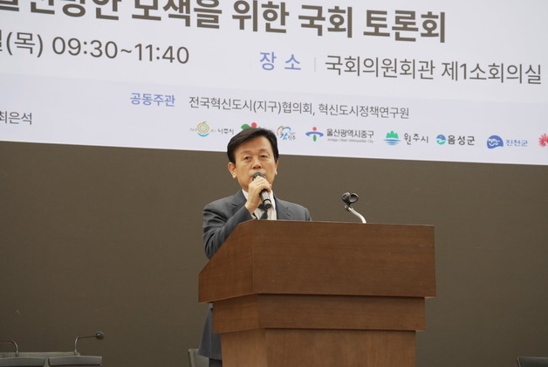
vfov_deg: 13.6
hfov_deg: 20.2
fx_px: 1539
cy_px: 184
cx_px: 274
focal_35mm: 101
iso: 4000
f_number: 5.6
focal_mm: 101
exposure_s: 1/250
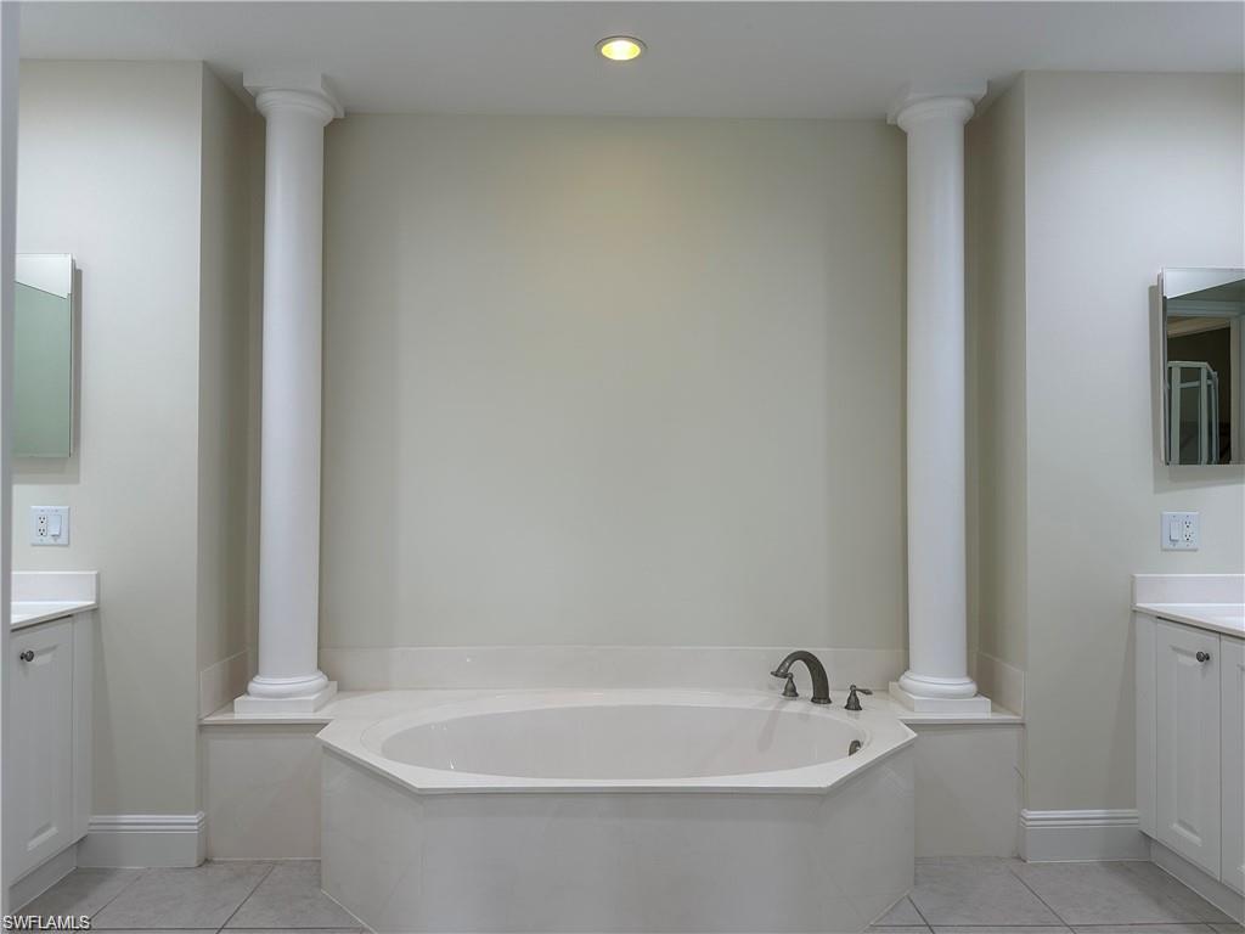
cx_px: 622
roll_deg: -1.0
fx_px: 863
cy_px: 467
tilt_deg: +0.0
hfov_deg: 71.6
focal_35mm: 24
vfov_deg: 56.8
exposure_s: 1/121
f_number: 1.78
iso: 50
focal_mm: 6.86
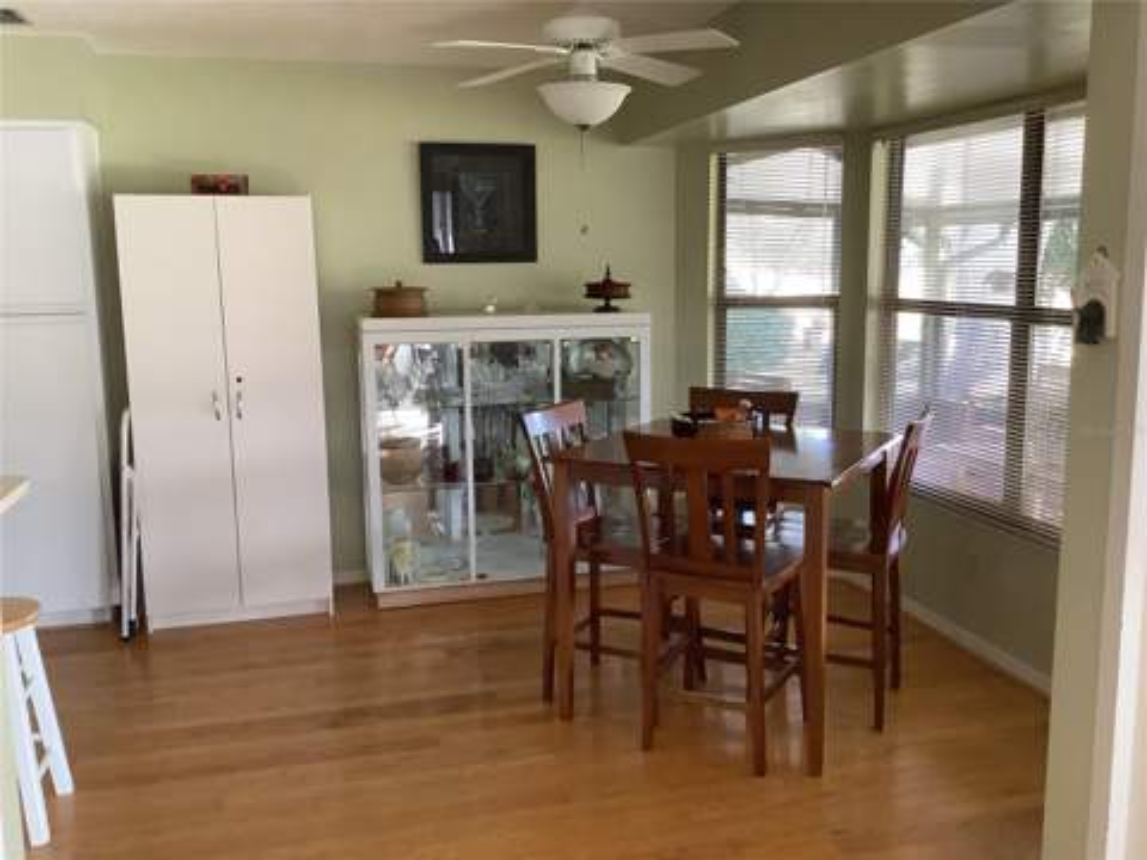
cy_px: 430
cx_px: 574
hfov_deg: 58.4
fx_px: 1027
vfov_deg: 45.4
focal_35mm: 31
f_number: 2.4
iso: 320
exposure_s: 1/60
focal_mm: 3.3
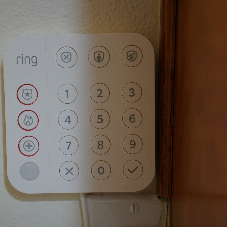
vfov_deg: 19.9
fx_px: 645
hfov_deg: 19.9
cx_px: 80
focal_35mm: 87
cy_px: 113
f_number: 2.8
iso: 2500
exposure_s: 1/160
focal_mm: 68
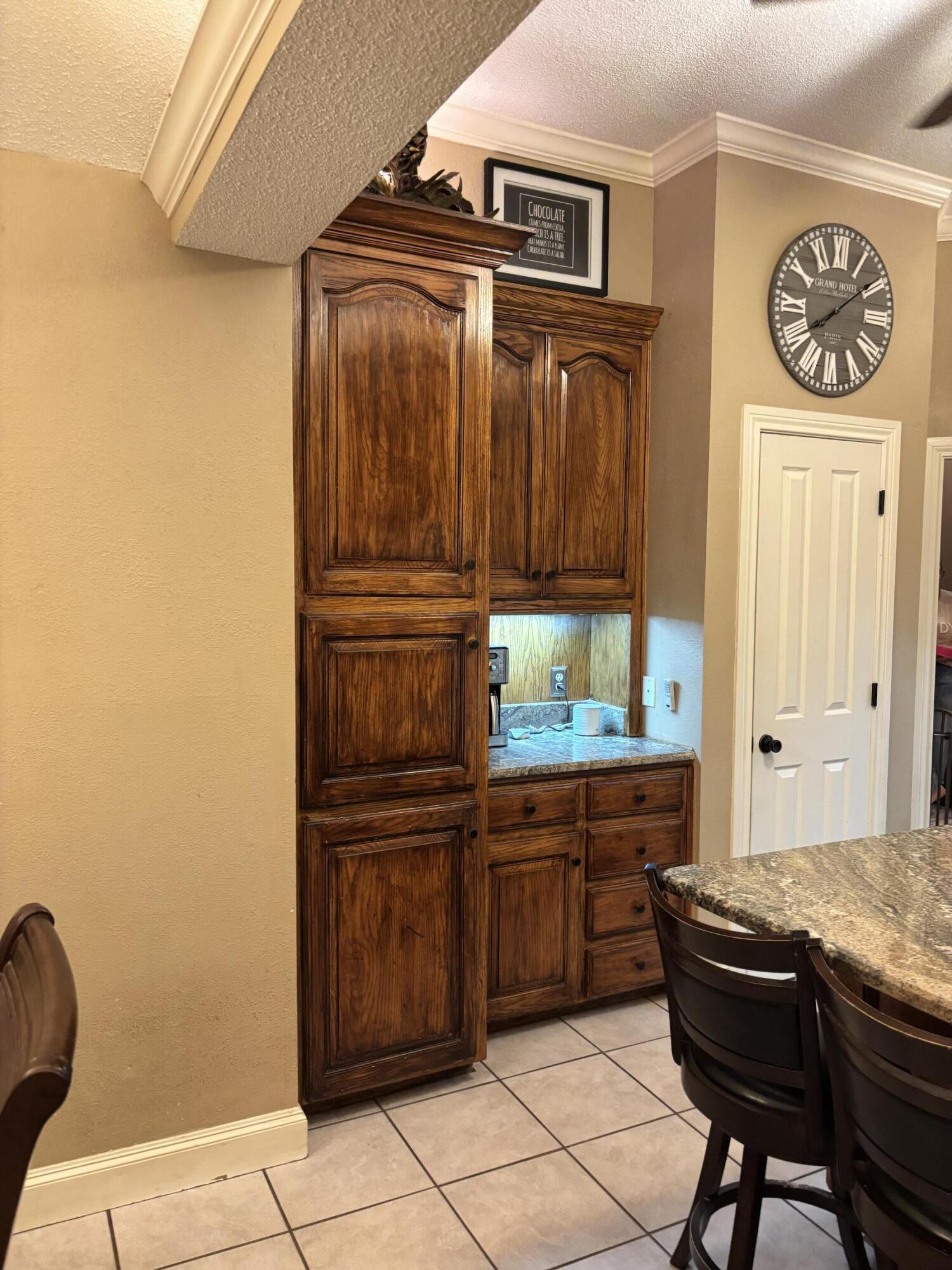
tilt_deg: -4.3
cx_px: 476
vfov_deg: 67.3
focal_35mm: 26
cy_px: 635
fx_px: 953
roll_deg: -2.1
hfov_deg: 53.1
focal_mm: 5.96
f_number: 1.6
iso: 320
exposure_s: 1/60
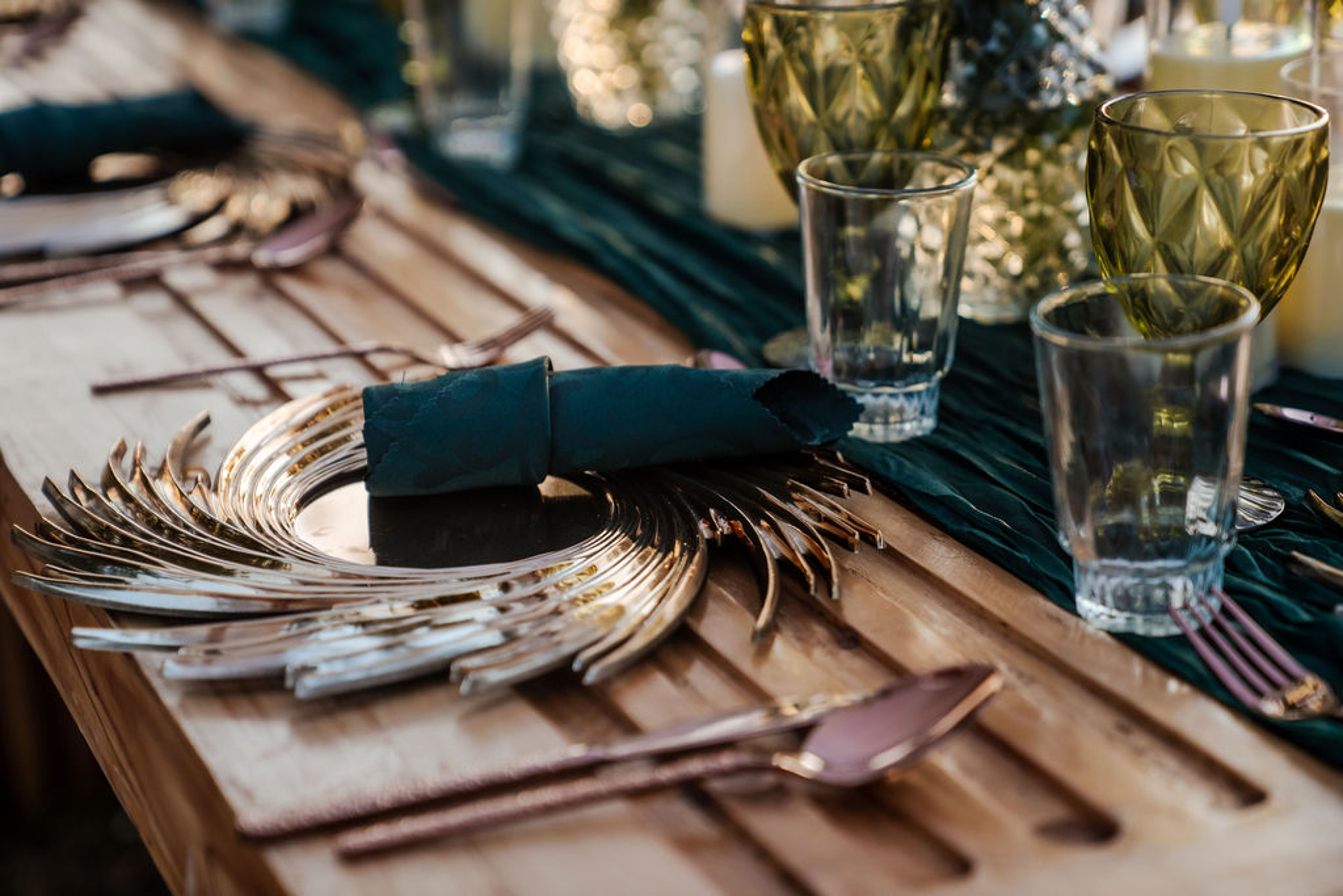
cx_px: 672
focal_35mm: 70
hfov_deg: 28.8
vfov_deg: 19.5
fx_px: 2612
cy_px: 448
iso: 320
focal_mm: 70
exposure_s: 1/160
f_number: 2.8
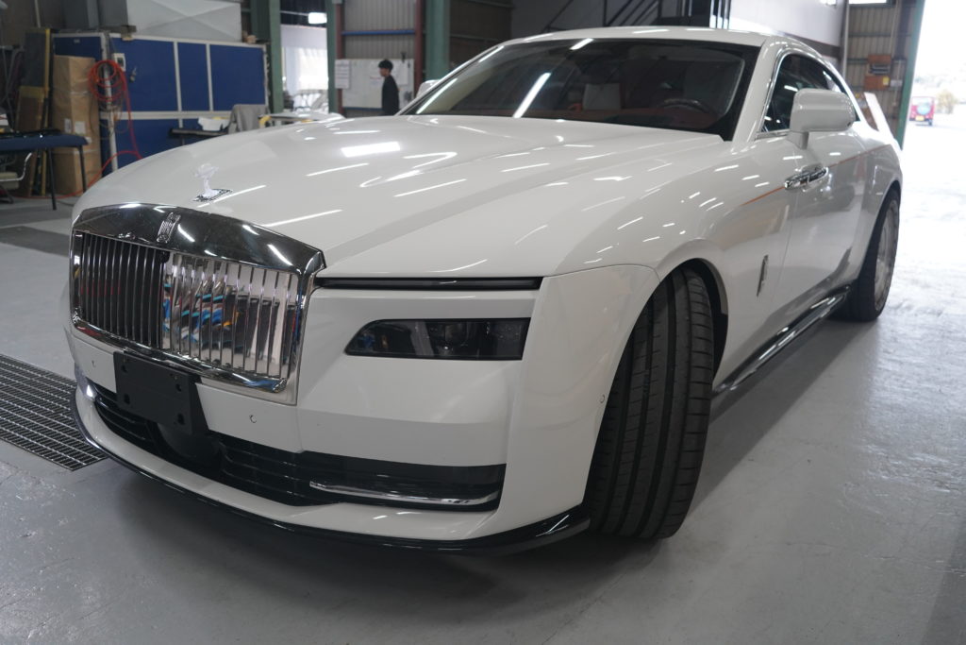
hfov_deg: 58.7
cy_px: 322
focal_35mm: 32
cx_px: 483
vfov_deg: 41.1
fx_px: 859
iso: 2000
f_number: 4.5
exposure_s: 1/160
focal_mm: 32
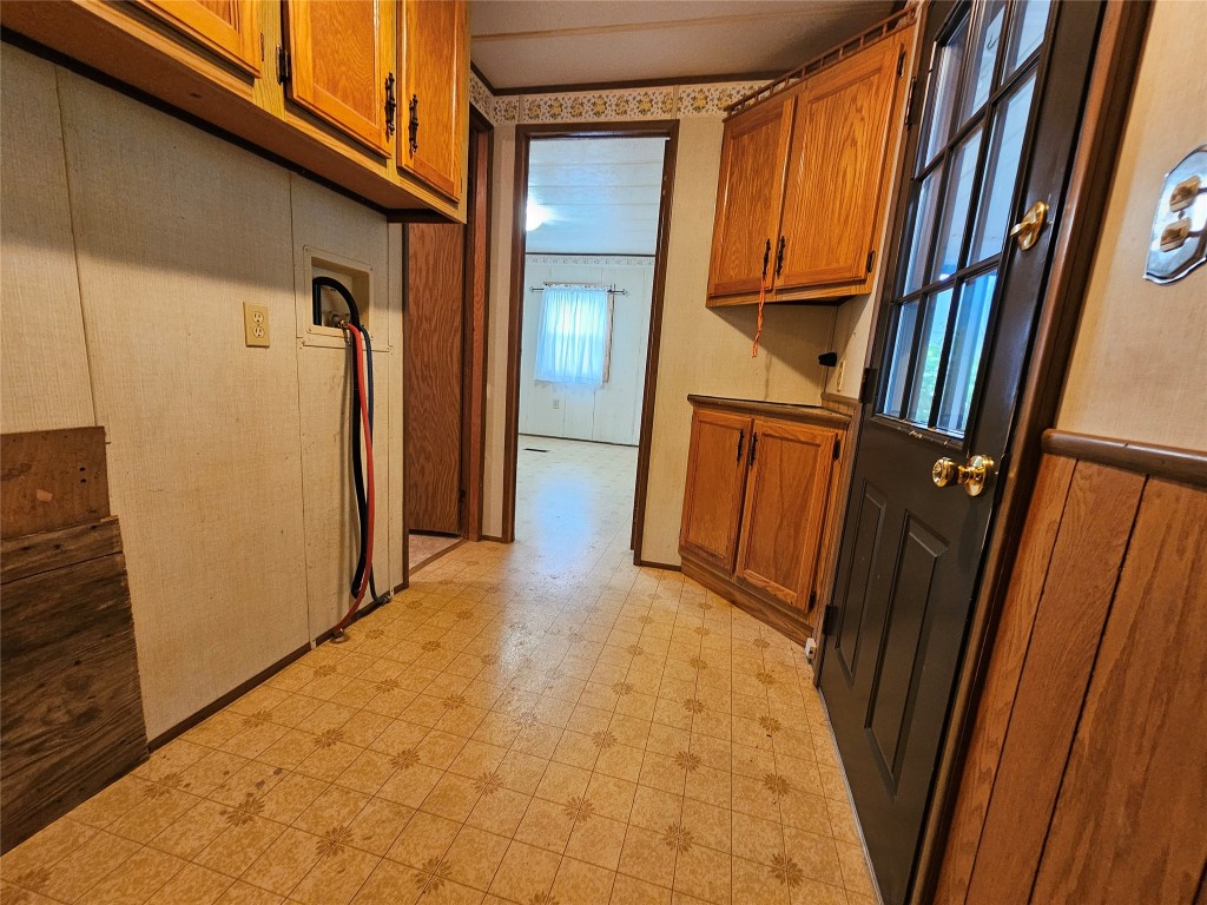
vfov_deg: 89.9
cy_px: 452
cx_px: 604
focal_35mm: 13
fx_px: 453
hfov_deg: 106.2
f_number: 2.2
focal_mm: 2.2
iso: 320
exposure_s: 1/30
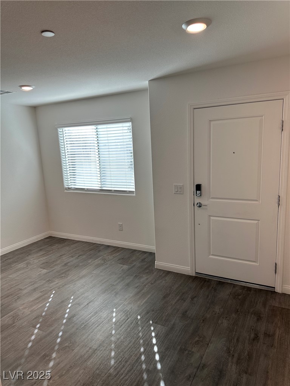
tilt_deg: -9.2
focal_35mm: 24
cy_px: 193
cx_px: 145
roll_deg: +2.1
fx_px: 268
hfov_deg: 56.8
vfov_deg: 71.6
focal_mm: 6.86
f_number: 1.78
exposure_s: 1/183
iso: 64
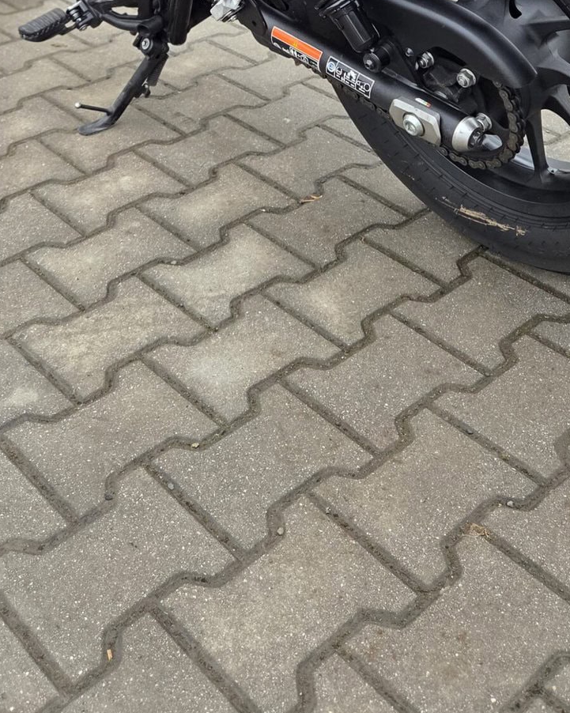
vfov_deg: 33.0
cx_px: 243
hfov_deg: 29.6
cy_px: -34
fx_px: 1076
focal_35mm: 51
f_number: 1.8
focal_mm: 5.4
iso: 125
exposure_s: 1/180
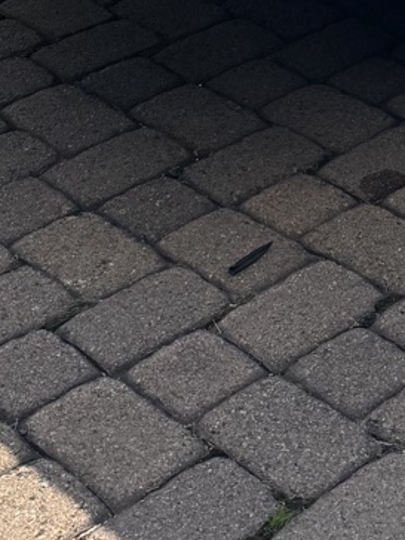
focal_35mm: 116
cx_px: 568
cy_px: -681
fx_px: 1810
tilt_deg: +3.7
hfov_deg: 12.3
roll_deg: +1.4
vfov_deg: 13.4
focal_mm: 6.76
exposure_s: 1/2959
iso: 80
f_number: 1.78
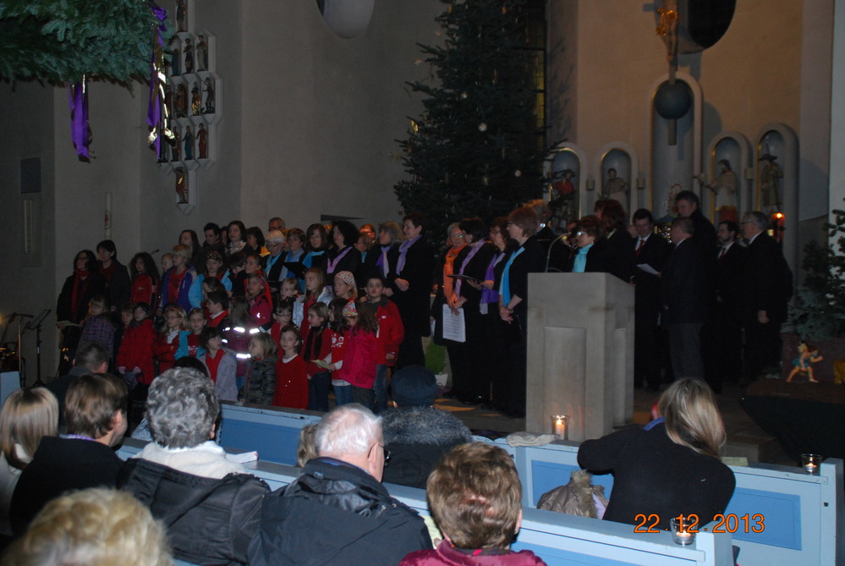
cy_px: 283
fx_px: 987
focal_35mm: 42
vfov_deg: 32.0
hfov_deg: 46.3
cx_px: 422
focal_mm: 28
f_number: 5
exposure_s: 1/60
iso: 800
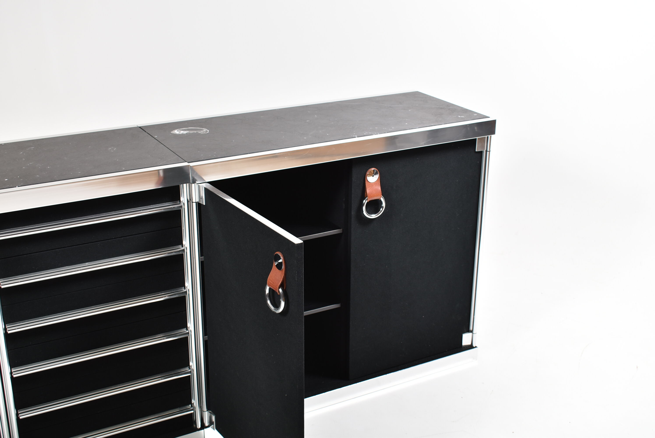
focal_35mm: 48
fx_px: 874
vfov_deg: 28.1
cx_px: 328
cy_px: 219
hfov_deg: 41.1
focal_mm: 32
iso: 100
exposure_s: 1/160
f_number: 7.1
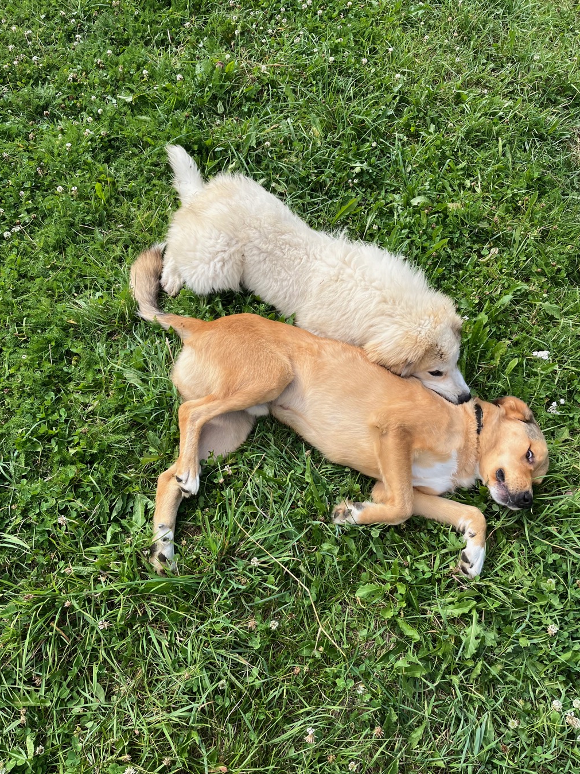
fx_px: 603
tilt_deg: -58.8
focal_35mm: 27
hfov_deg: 51.4
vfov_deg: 65.3
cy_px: 399
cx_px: 285
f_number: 1.6
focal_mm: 5.1
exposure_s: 1/1355
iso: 50
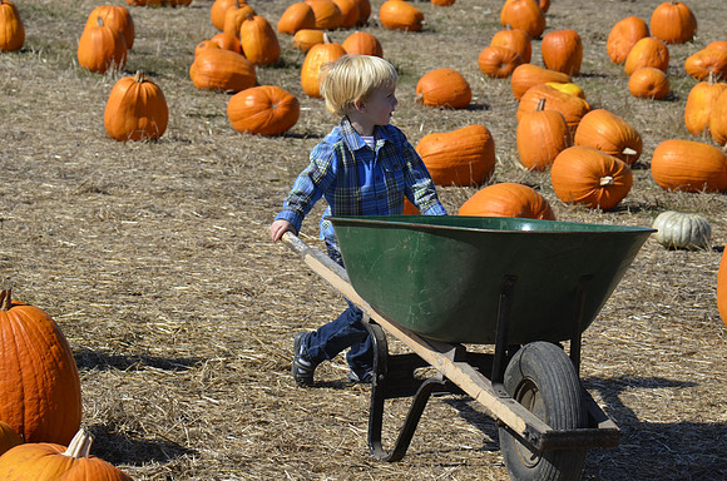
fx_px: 3023
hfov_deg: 13.7
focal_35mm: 150
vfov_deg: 9.1
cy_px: 240
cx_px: 364
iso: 100
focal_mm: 100
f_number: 8
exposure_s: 1/250
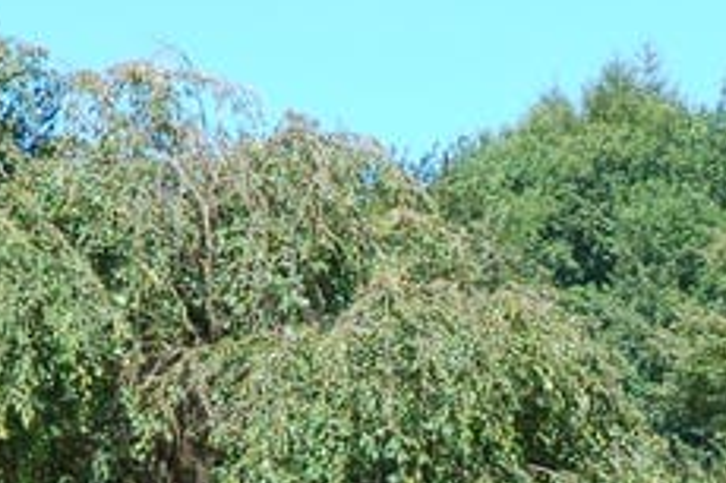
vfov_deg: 4.2
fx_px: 6569
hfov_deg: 6.3
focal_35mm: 326
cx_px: 669
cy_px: 677
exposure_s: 1/200
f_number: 7.1
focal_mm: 50
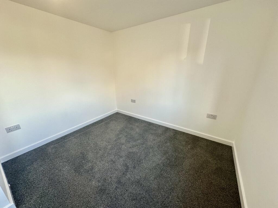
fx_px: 112
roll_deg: -0.1
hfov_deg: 102.1
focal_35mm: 14
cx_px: 139
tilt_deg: -18.5
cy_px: 104
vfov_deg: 85.7
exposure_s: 1/100
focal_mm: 2.22
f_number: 2.2
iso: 100
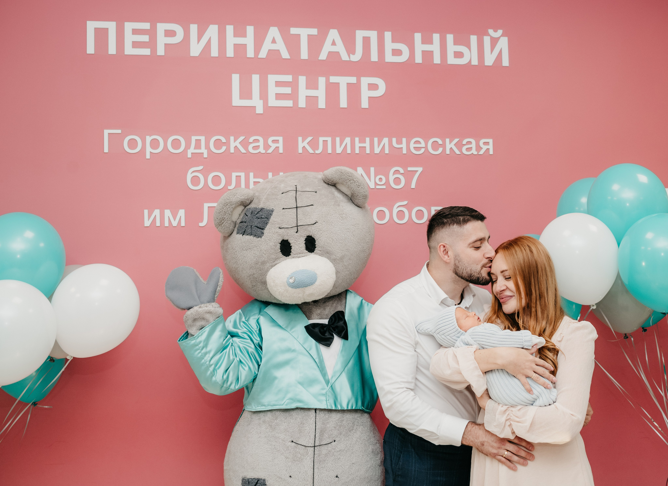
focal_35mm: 38
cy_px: 235
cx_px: 376
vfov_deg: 36.8
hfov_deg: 48.9
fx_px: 732
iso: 640
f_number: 4
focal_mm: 35
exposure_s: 1/160
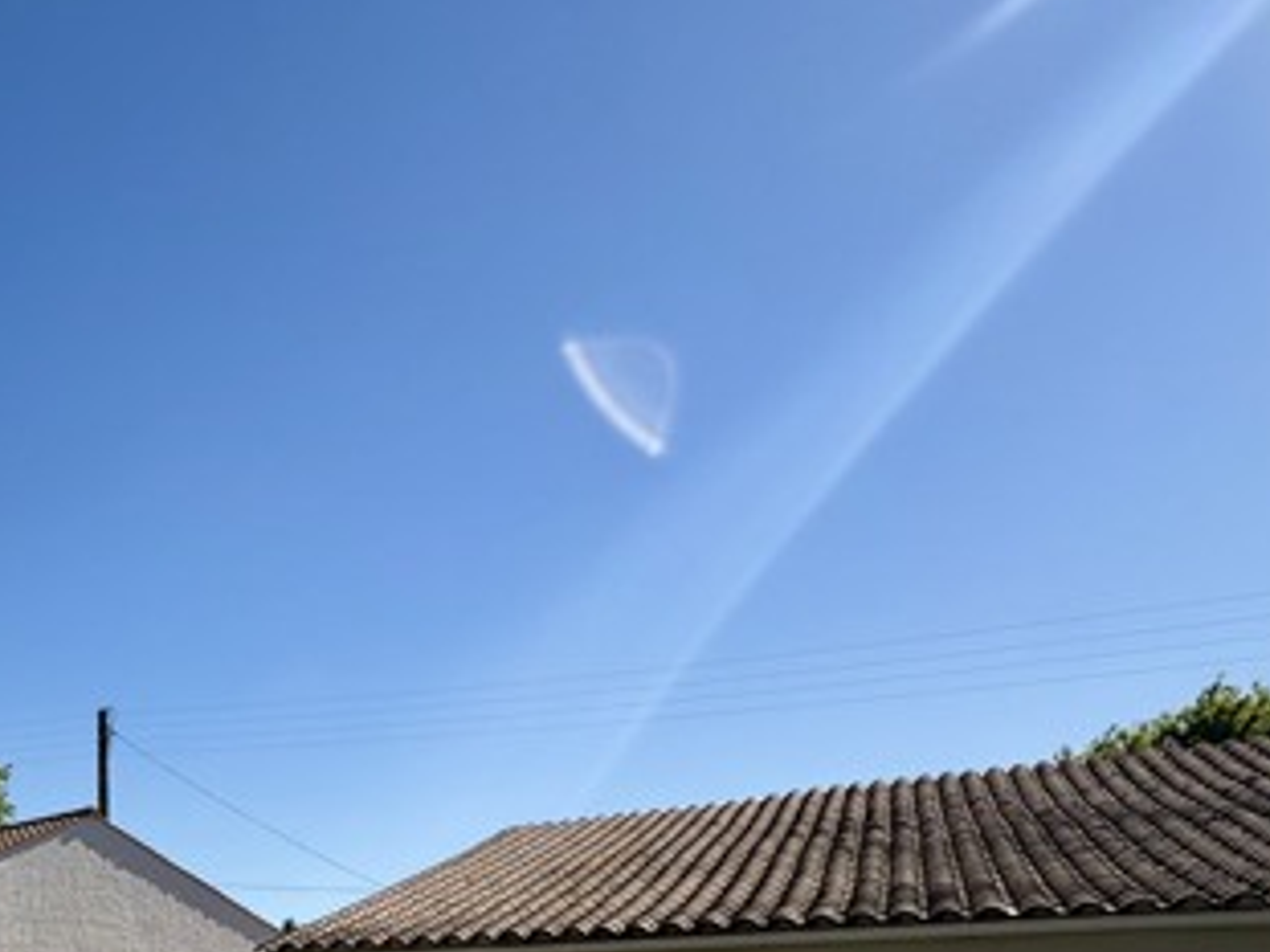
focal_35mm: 36
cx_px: -106
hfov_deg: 41.6
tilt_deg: +1.5
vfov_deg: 35.1
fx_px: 1320
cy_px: 997
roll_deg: +0.9
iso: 50
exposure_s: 1/2584
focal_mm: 2.22
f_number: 2.2
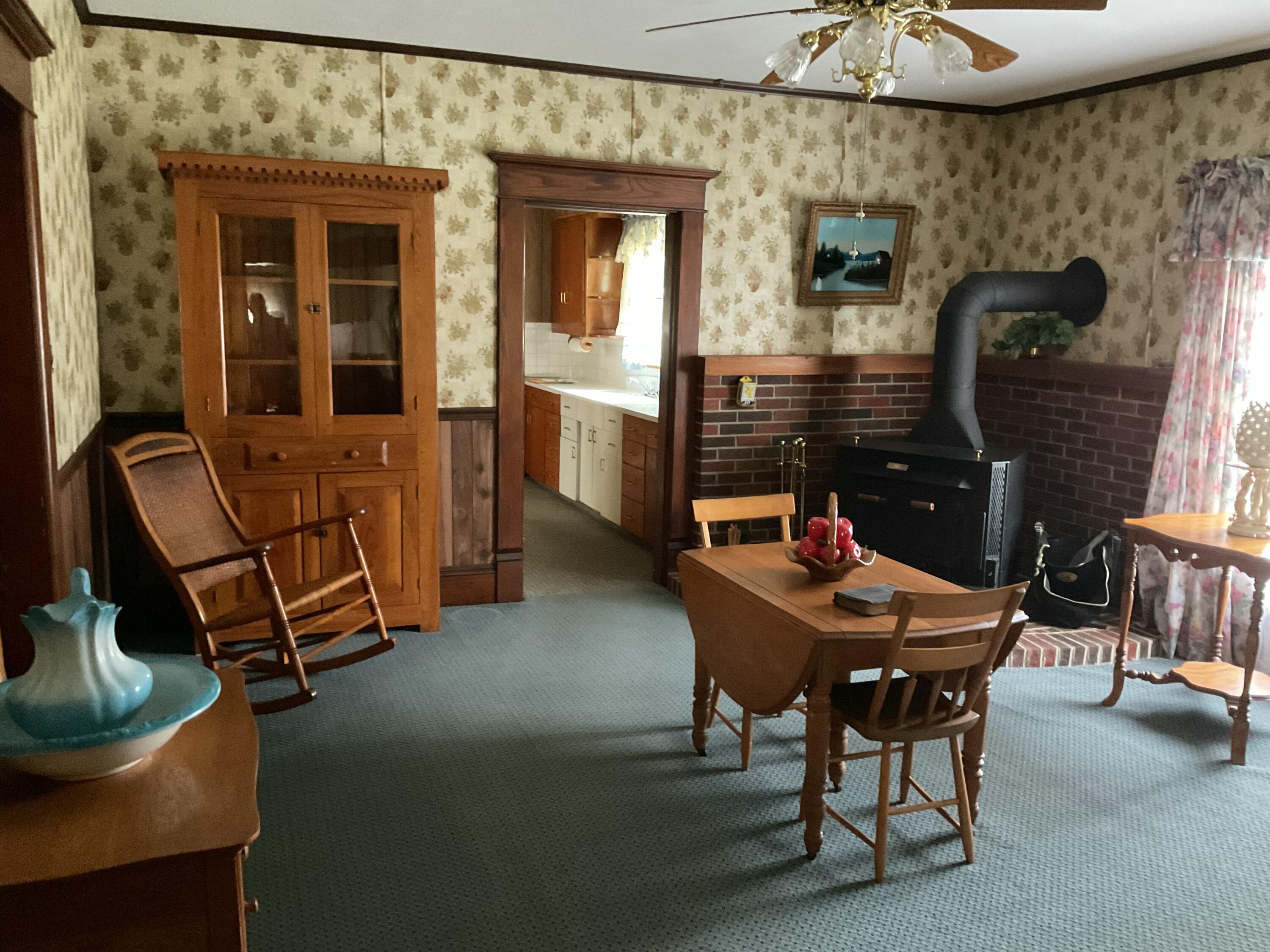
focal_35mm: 29
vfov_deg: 48.2
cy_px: 476
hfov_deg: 61.7
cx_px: 635
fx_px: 1064
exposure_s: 1/30
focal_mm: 3
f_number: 1.8
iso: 500
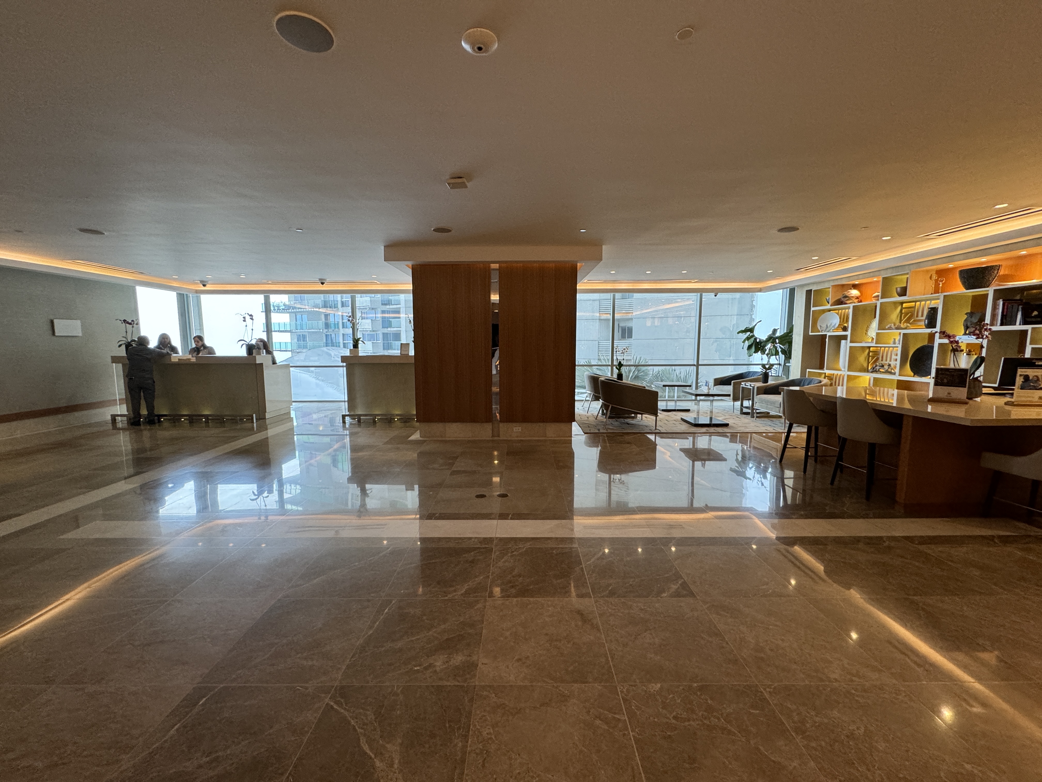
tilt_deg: -6.9
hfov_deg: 102.1
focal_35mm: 14
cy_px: 391
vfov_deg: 85.7
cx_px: 521
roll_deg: -0.6
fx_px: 421
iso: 200
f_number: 2.2
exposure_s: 1/60
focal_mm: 2.22
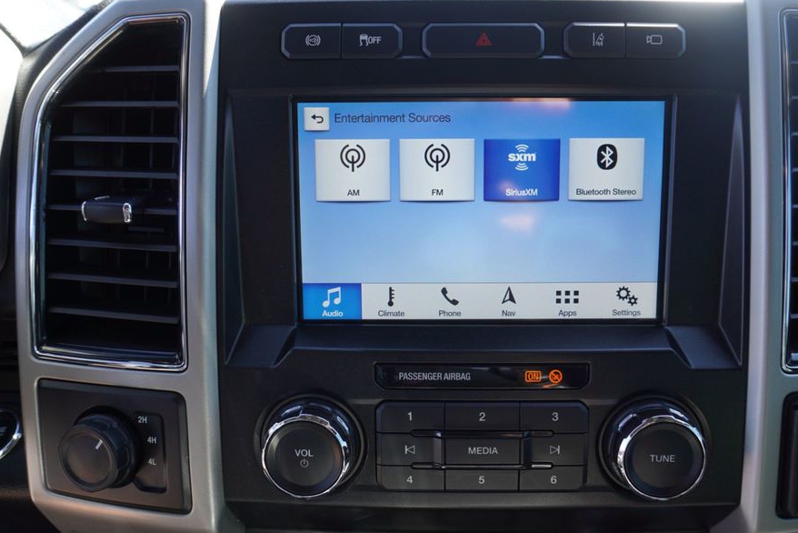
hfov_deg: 65.4
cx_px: 426
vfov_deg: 46.4
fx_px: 621
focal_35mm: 28
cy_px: 276
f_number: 4.5
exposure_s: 1/80
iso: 100
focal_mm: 16
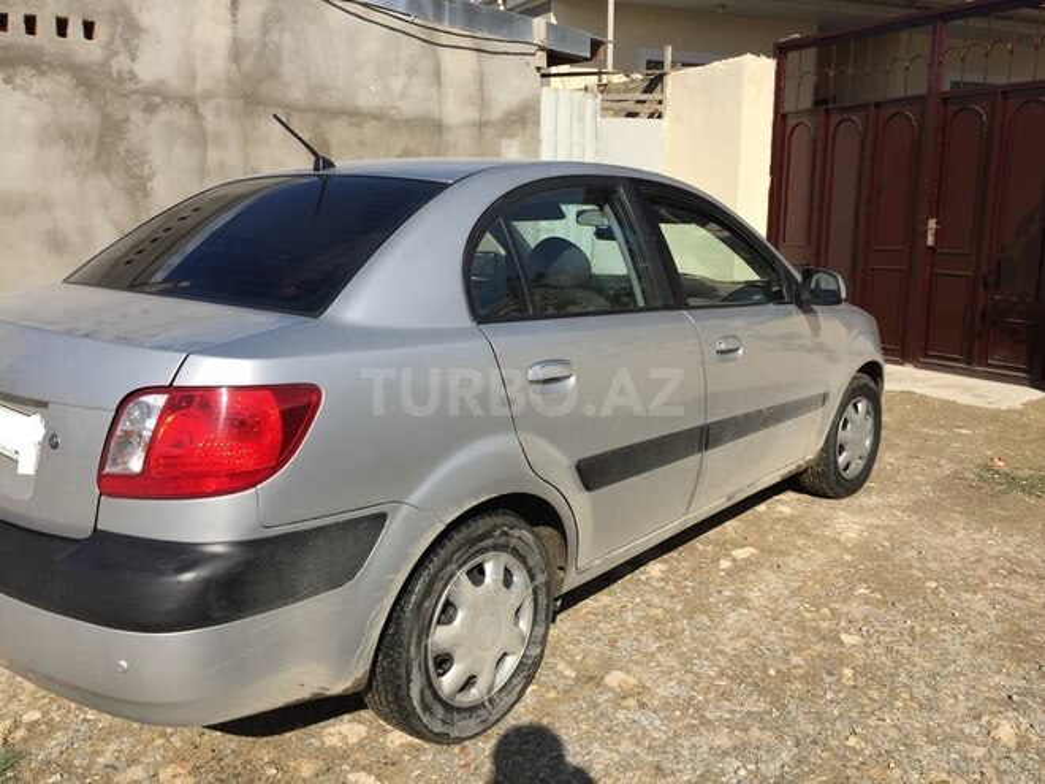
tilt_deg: -12.2
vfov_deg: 48.2
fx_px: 875
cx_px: 522
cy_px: 392
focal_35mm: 29
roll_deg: +0.0
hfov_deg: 61.7
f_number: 2.2
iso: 32
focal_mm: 4.15
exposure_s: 1/2475
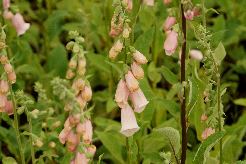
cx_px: 123
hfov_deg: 13.7
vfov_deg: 9.1
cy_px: 82
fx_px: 1025
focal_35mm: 150
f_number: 5.6
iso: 400
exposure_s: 1/160
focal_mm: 100
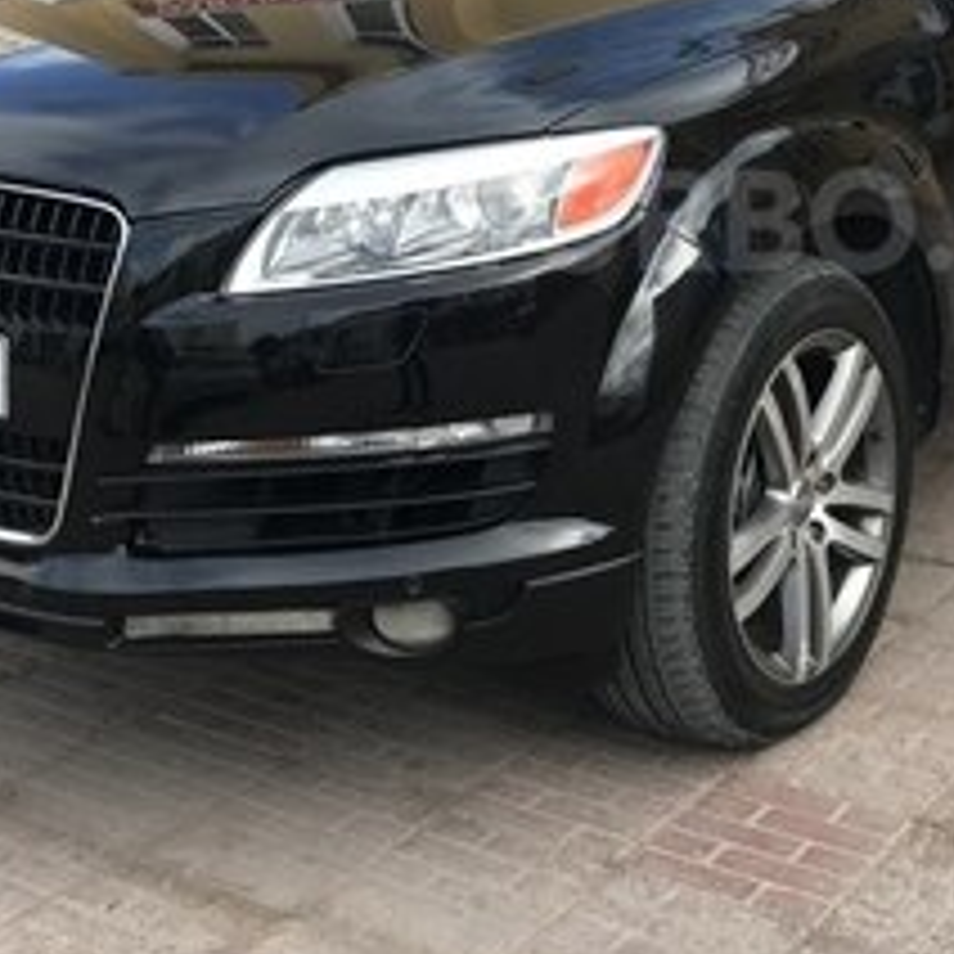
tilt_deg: -9.0
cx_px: 796
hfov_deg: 28.7
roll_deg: +0.4
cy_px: 220
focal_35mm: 58
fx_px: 1808
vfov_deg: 29.0
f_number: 1.8
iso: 20
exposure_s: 1/515
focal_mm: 3.99
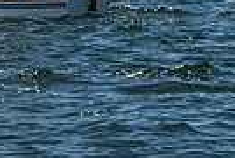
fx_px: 3252
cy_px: -206
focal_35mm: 497
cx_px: 158
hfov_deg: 4.1
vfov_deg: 2.8
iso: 250
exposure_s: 1/320
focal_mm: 84
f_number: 18
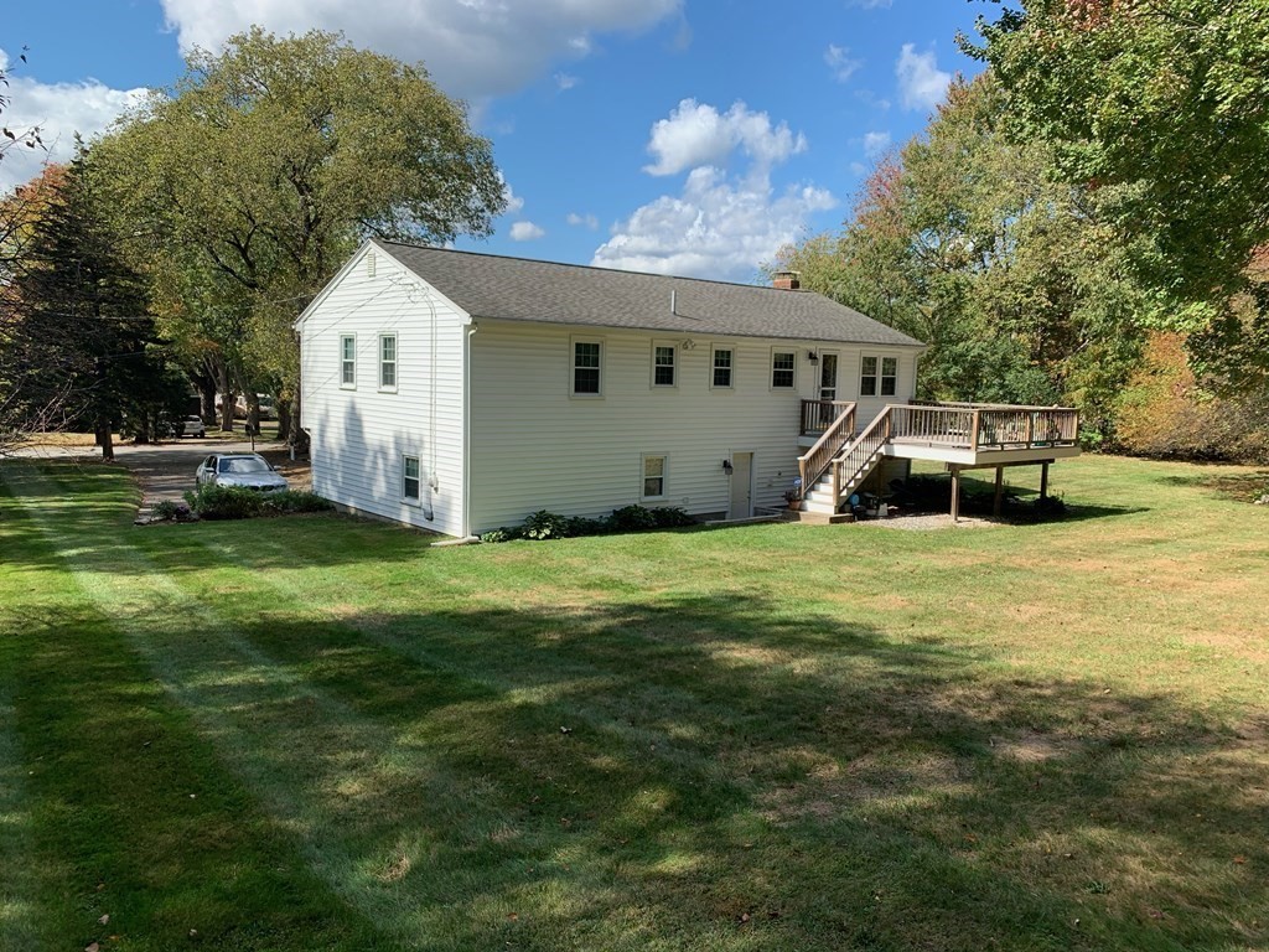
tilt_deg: -5.9
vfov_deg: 53.1
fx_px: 953
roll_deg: -3.7
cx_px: 634
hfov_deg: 67.3
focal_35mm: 26
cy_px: 476
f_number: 1.8
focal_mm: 4.25
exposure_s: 1/1266
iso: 25
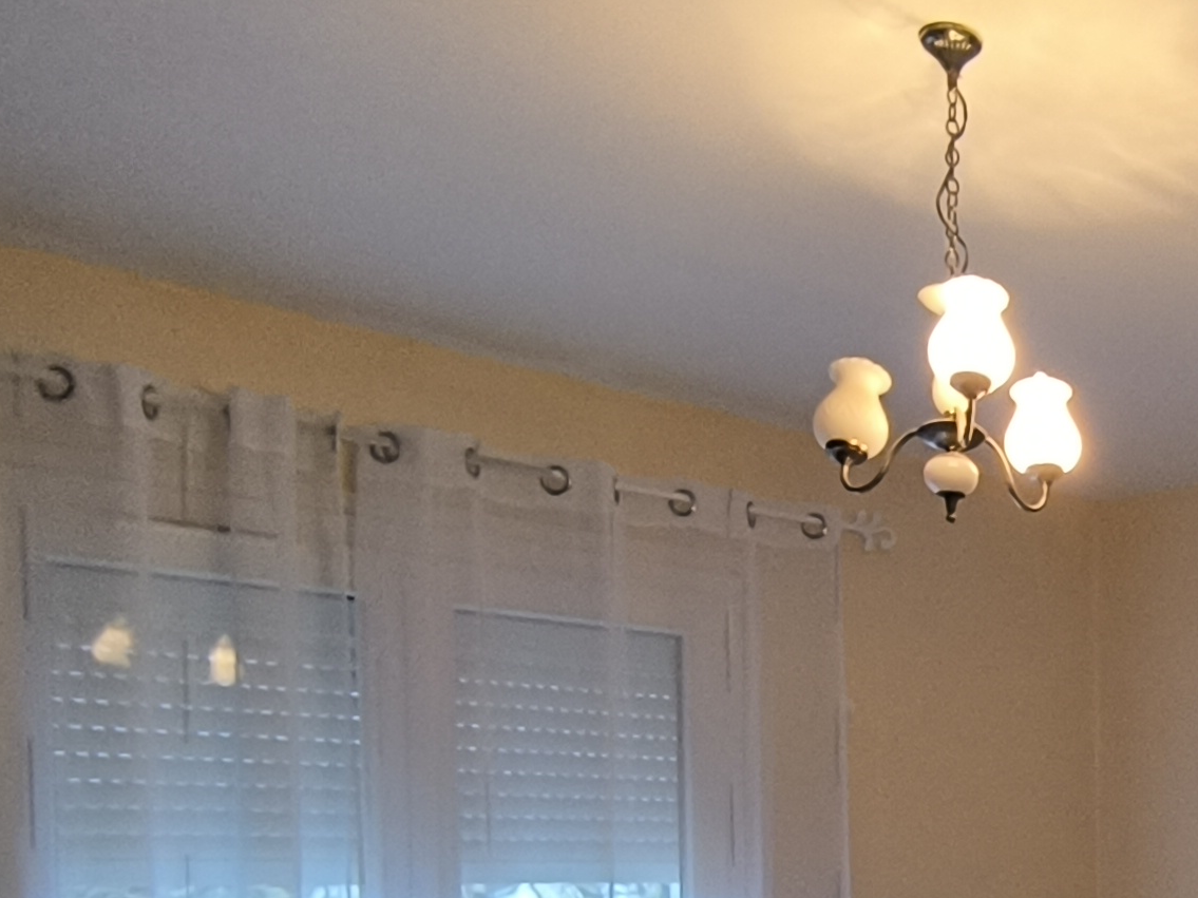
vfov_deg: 28.9
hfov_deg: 35.4
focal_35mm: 46
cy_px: 960
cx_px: 1312
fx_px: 1592
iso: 200
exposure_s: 1/33.3
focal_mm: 1.65
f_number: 2.2
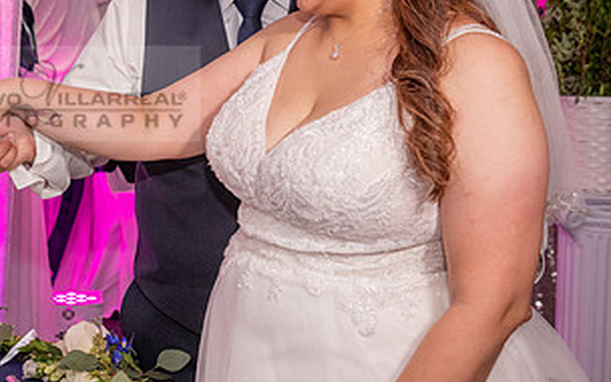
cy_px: 93
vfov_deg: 18.5
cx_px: 30
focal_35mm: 70
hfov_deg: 28.0
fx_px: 1166
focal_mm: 36
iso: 1600
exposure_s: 1/200
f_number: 4.5
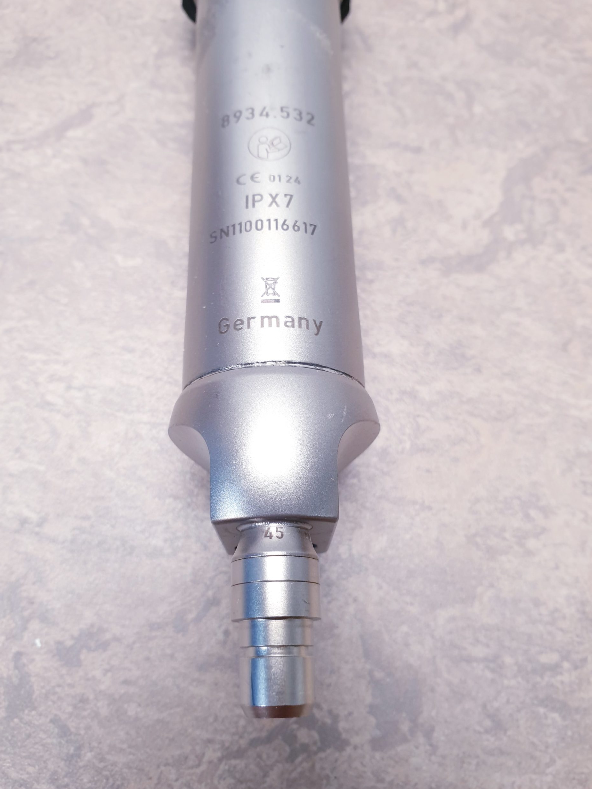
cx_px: 285
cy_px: 408
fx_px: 616
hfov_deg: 51.3
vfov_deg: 65.3
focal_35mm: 27
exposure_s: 1/50
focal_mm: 4.3
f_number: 2.4
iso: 100
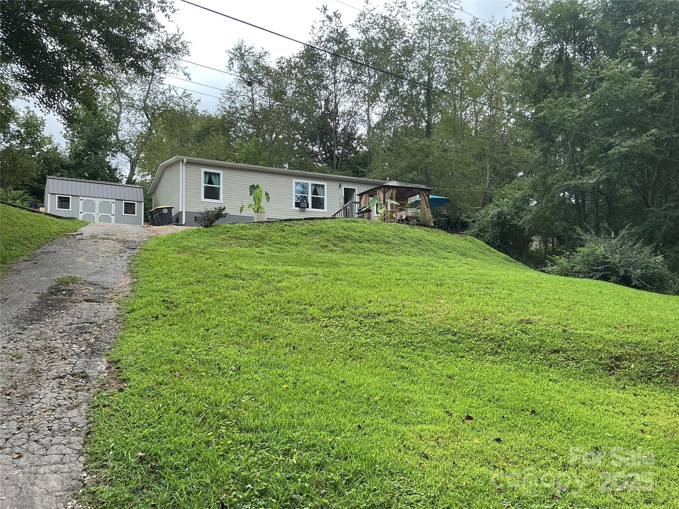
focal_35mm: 29
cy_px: 254
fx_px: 569
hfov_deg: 61.7
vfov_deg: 48.2
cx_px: 340
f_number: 1.8
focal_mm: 3
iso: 25
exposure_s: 1/495
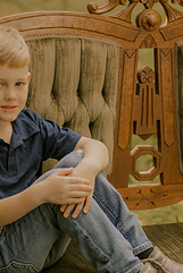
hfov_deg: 9.8
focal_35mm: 140
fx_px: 1066
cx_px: 40
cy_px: 135
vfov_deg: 14.6
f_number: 1.6
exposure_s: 1/640
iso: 400
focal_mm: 50
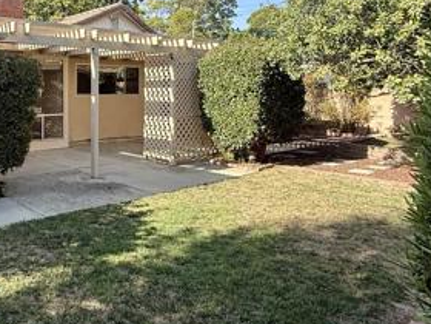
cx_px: 54
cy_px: 99
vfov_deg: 43.3
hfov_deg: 51.1
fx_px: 398
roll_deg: -0.1
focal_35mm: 32
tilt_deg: -1.1
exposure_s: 1/607
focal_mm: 2.22
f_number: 2.2
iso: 50
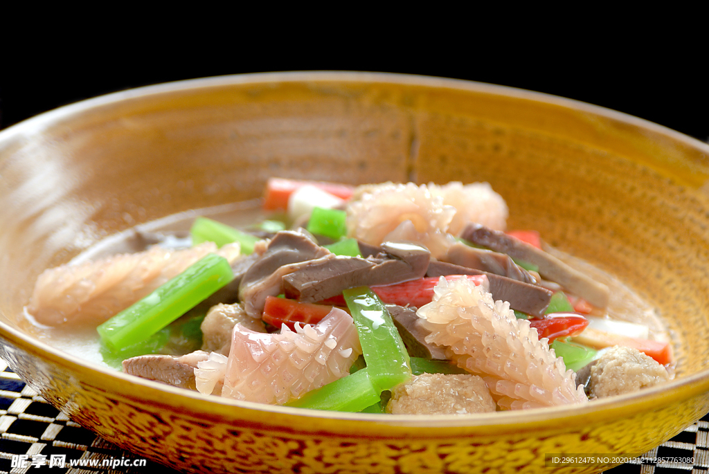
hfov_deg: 16.1
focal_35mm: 128
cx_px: 354
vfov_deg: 10.8
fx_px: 2513
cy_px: 237
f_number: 4.5
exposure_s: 1/2
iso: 100
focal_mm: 85
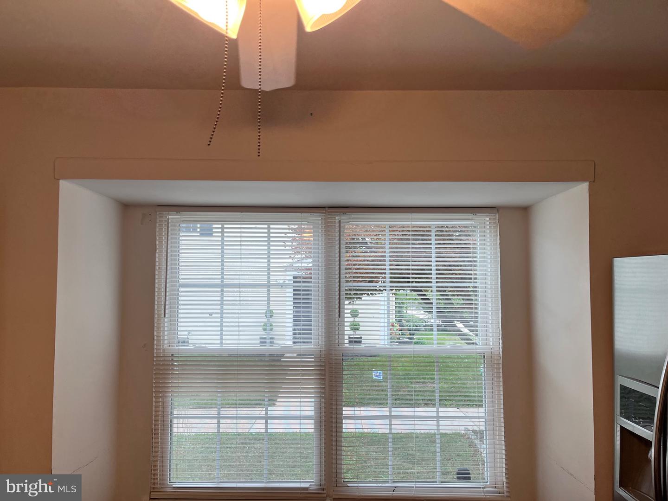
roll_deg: +0.2
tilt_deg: +2.0
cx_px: 334
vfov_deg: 53.1
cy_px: 250
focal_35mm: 26
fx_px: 502
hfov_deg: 67.3
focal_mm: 5.1
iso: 40
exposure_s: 1/268
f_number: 1.6
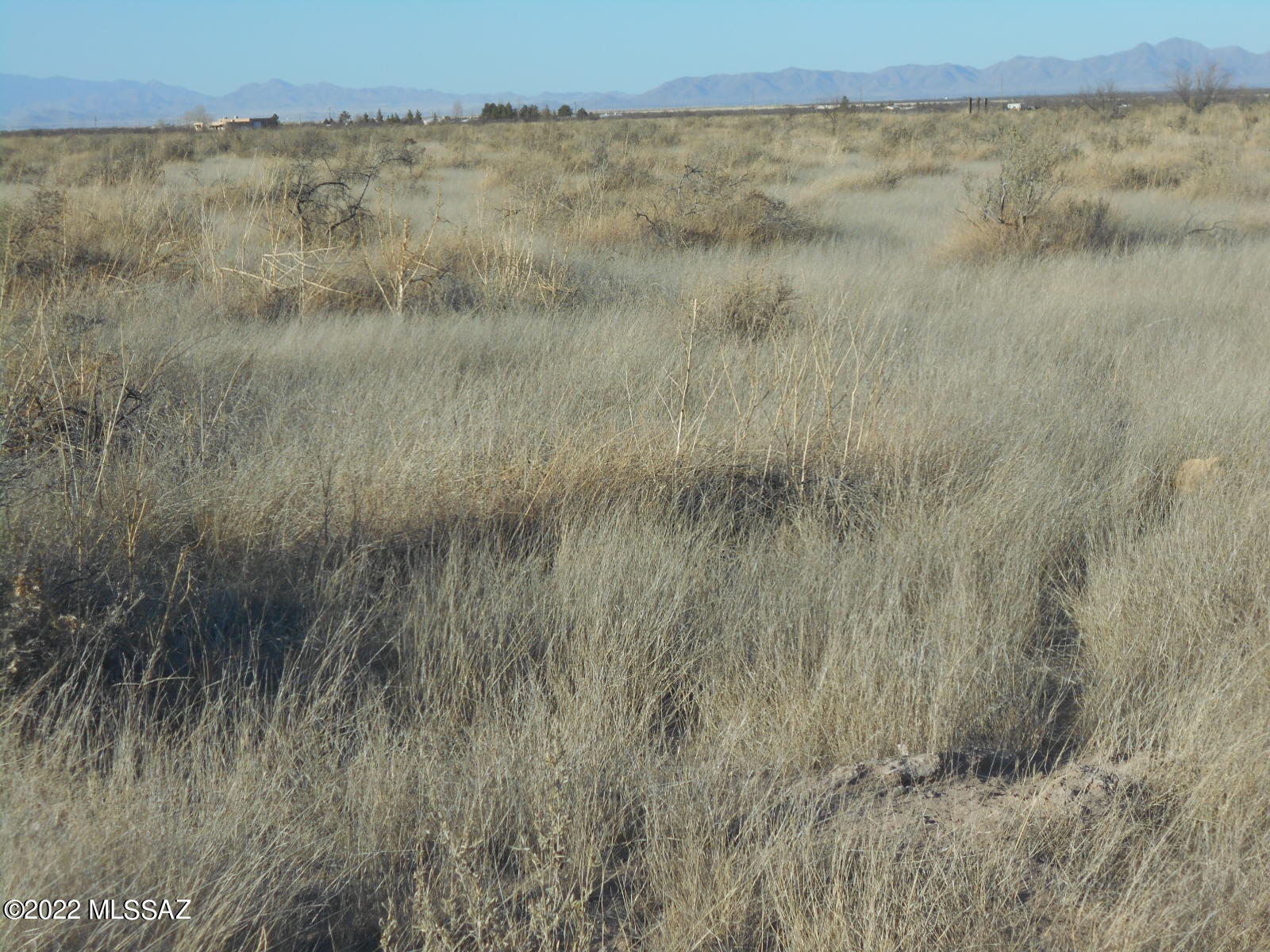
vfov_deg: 19.6
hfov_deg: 26.0
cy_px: 476
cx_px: 635
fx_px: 2752
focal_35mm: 75
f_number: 5.8
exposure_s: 1/500
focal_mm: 13.5
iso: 80
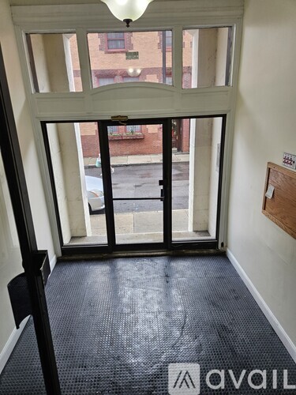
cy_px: 198
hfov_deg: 58.9
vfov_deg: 73.9
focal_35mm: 23
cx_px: 148
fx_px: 262
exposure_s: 1/120
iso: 80
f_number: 1.8
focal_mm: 5.4
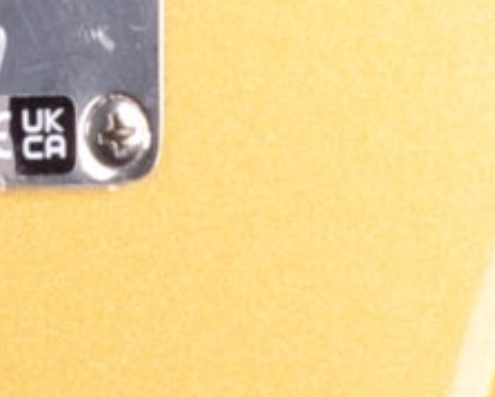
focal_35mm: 563
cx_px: -191
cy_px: 803
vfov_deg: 2.7
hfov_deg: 3.4
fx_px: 8264
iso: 200
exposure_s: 1/200
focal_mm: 35
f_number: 13
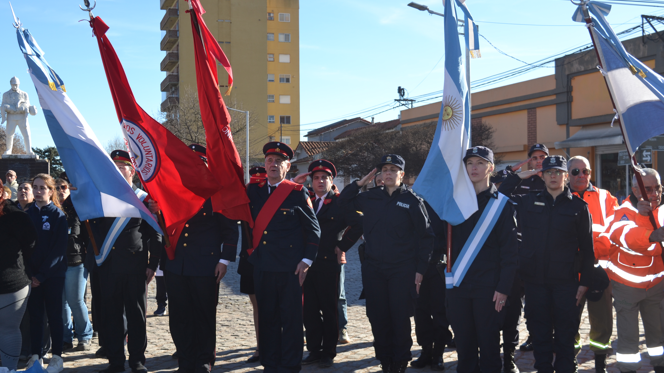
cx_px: 327
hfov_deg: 45.5
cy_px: 190
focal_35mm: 45
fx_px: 792
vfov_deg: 26.5
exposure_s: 1/200
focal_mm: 28
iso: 100
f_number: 7.1
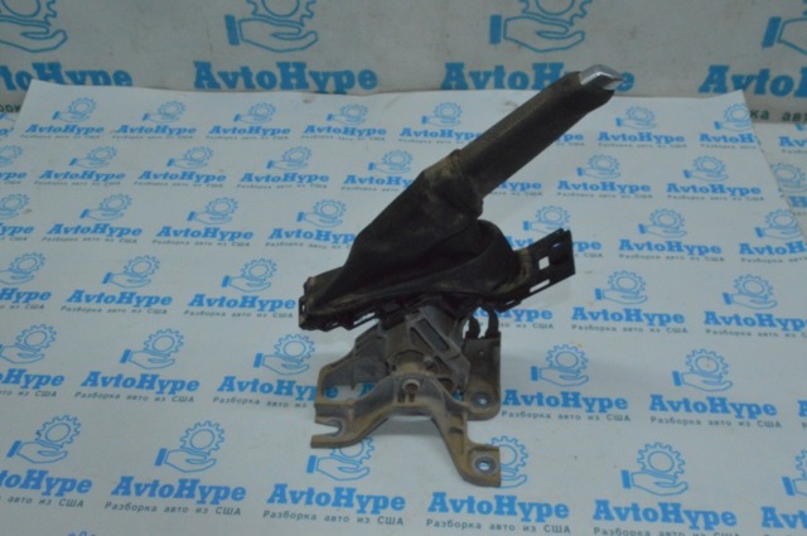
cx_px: 404
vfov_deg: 36.8
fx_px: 806
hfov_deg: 53.2
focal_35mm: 36
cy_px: 268
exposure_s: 1/80
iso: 5000
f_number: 25
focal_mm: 24
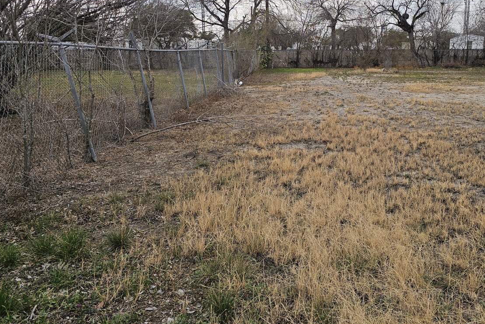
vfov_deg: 42.0
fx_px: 418
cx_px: 294
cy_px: 118
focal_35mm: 31
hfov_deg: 59.7
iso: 10
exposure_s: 1/405
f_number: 1.7
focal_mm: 6.3
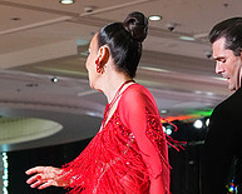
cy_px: 259
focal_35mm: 197
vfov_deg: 7.8
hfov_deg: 9.8
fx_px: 1413
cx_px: 205
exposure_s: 1/400
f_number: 5
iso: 8000
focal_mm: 70
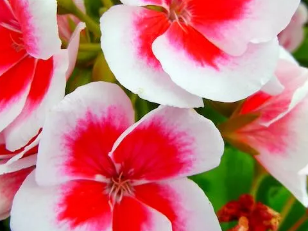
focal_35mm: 64
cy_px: 94
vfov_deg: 22.9
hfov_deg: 30.3
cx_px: 147
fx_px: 569
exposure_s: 1/478
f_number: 3.5
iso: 160
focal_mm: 5.4
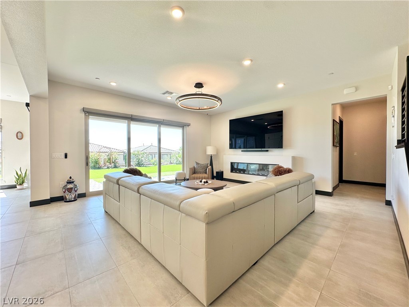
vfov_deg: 85.7
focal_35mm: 14
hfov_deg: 102.1
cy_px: 154
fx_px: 165
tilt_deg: +0.4
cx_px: 204
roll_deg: -0.2
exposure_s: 1/120
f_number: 2.2
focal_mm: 2.22
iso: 50
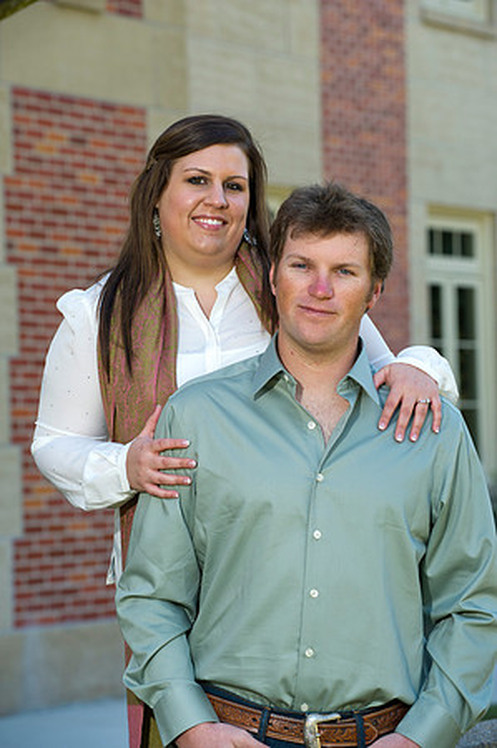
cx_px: 248
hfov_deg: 10.1
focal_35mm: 135
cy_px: 374
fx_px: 2802
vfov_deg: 15.2
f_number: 5.6
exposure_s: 1/160
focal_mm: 135
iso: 400
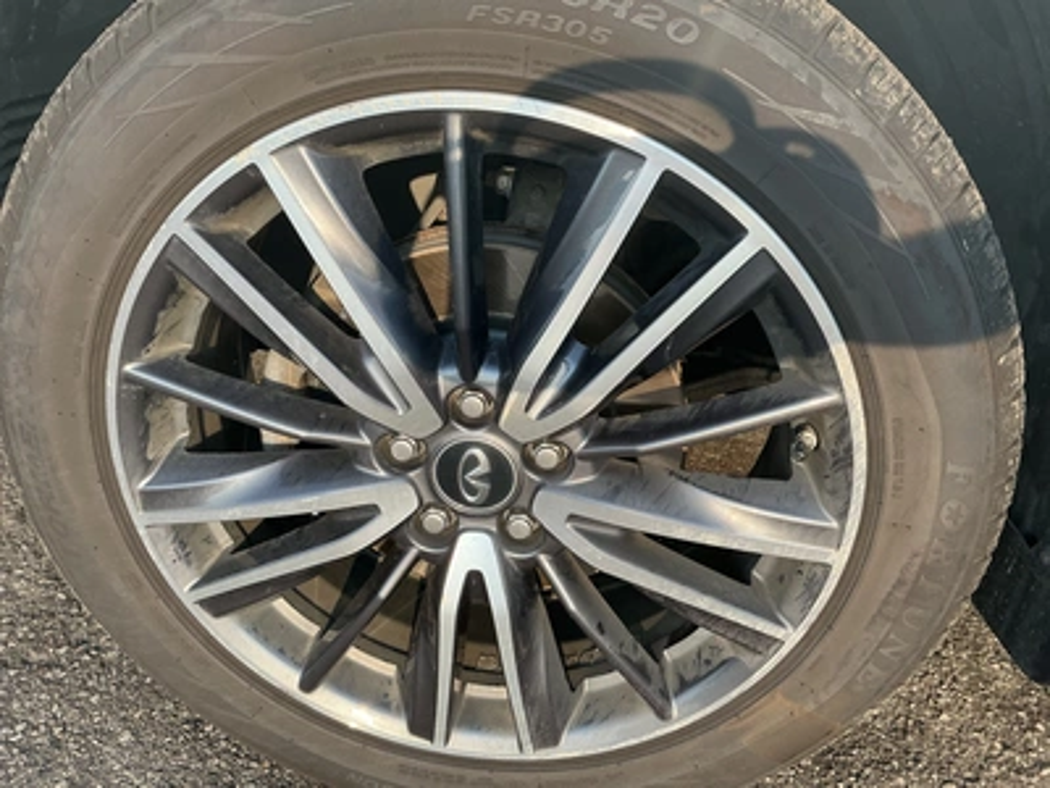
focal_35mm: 28
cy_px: 394
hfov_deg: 63.4
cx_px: 525
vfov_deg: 49.7
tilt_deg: -27.1
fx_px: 849
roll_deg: -4.7
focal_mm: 3
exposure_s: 1/333
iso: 25
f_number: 1.8
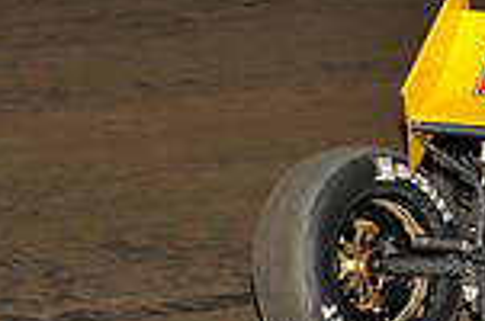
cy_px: -64
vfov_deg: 3.2
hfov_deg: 4.8
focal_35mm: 431
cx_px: 687
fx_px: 5794
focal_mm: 112
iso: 1000
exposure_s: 1/320
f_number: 6.3
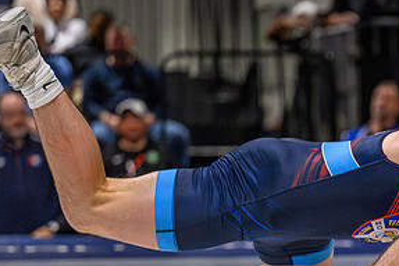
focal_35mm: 281
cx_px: 445
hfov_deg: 7.3
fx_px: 3113
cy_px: 258
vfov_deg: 4.9
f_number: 2.8
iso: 7200
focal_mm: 99
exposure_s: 1/800
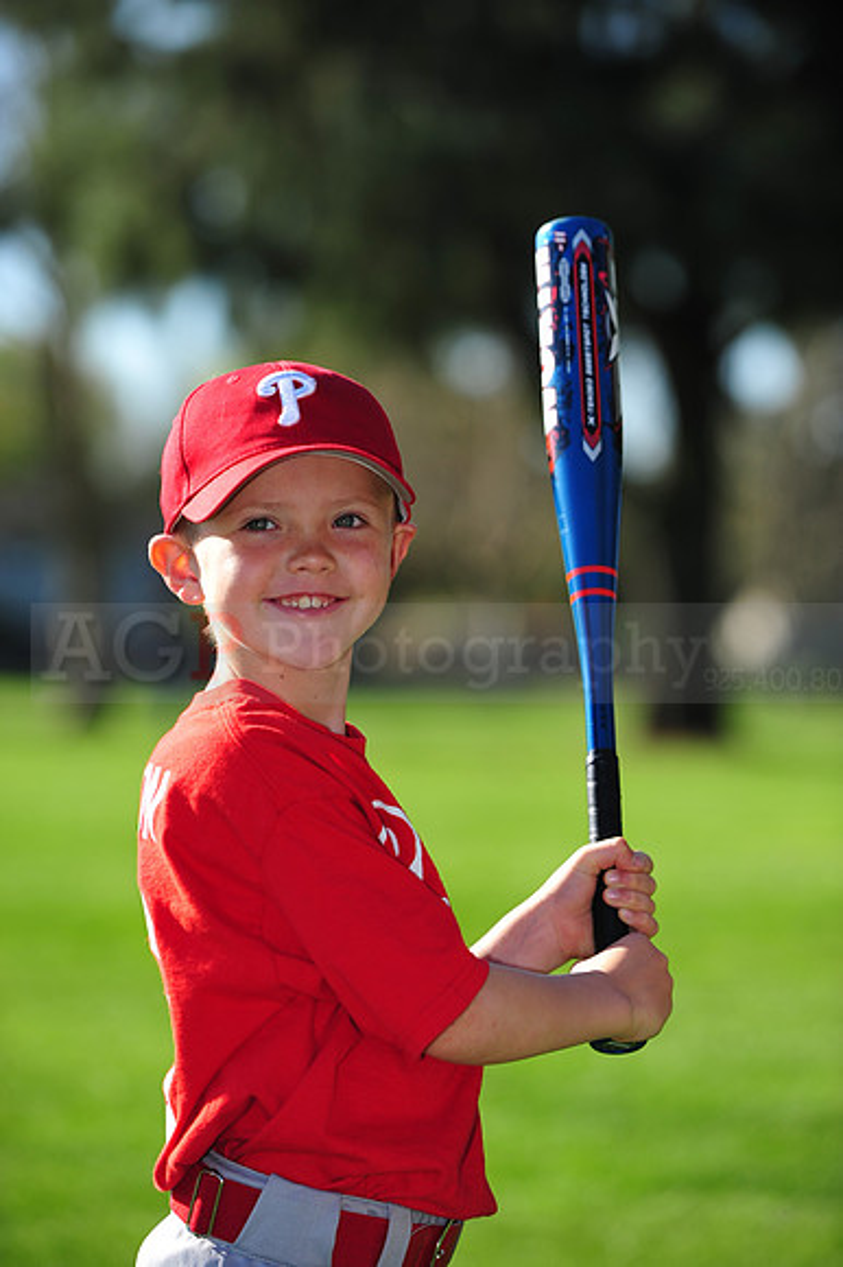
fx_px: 5450
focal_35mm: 155
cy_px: 634
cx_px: 422
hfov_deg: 8.8
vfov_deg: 13.3
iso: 200
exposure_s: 1/1000
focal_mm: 155
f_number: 4.5
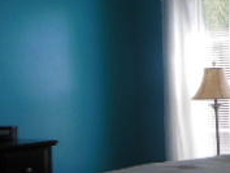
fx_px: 698
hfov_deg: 16.6
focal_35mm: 105
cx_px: 372
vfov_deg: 14.1
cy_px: 85
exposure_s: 1/500
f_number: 3.3
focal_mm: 5.2
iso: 400
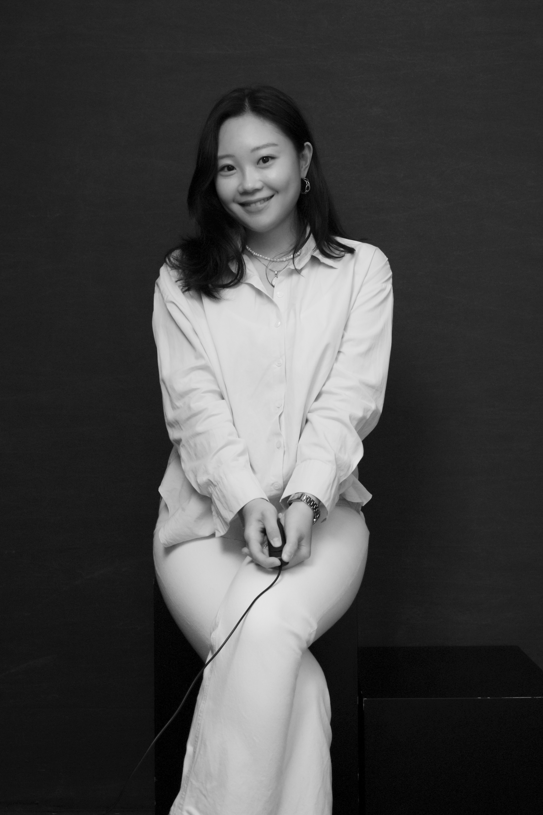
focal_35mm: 39
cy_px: 408
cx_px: 272
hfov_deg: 34.2
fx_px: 882
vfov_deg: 49.6
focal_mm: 39
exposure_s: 1/100
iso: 1000
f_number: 7.1
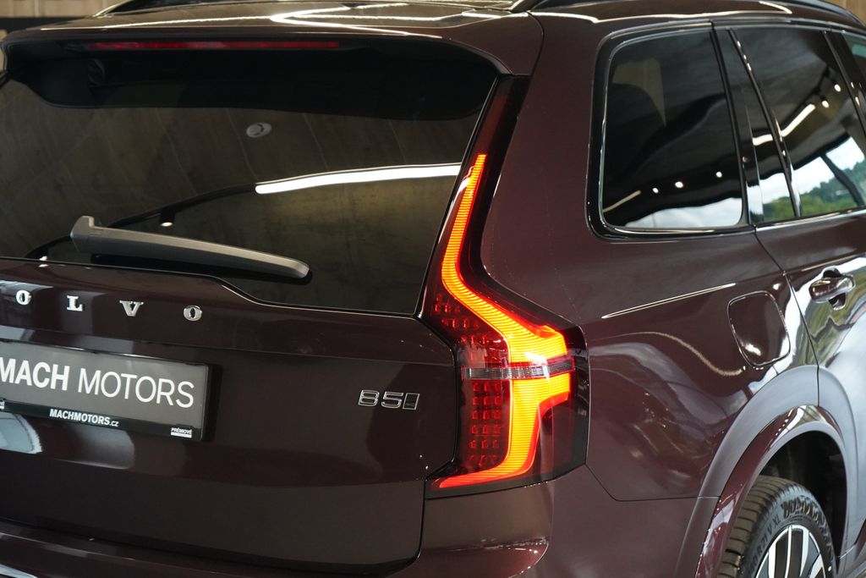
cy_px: 289
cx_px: 433
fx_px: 1660
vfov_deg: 19.7
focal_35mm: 69
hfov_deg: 29.2
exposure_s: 1/160
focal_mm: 69
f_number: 5.6
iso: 10000
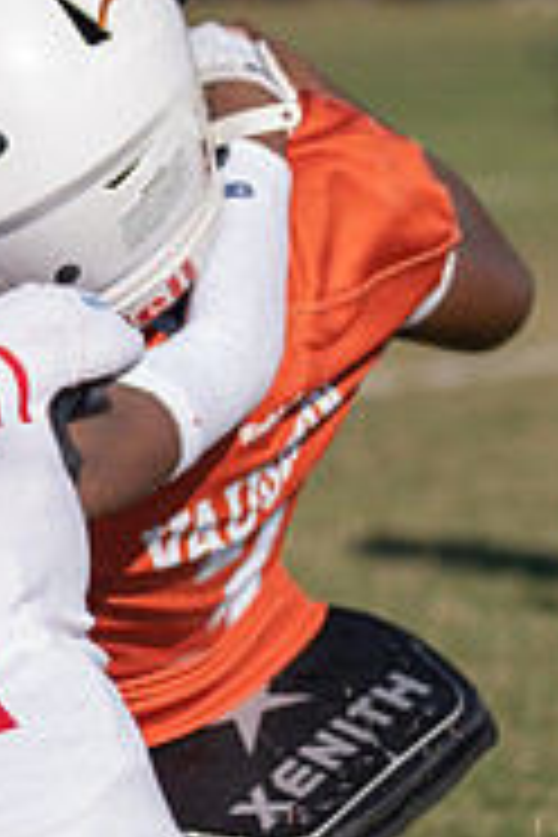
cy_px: 341
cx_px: -242
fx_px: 6533
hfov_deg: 4.9
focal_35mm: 281
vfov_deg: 7.3
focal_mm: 70
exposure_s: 1/2000
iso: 100
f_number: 2.8
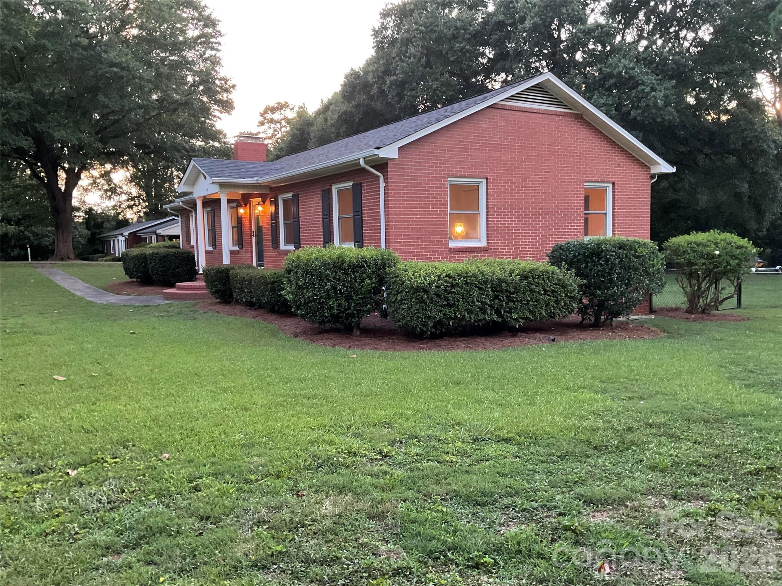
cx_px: 391
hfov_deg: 61.7
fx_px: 655
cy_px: 293
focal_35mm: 29
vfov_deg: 48.2
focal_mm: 3
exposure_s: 1/40
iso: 320
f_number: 1.8
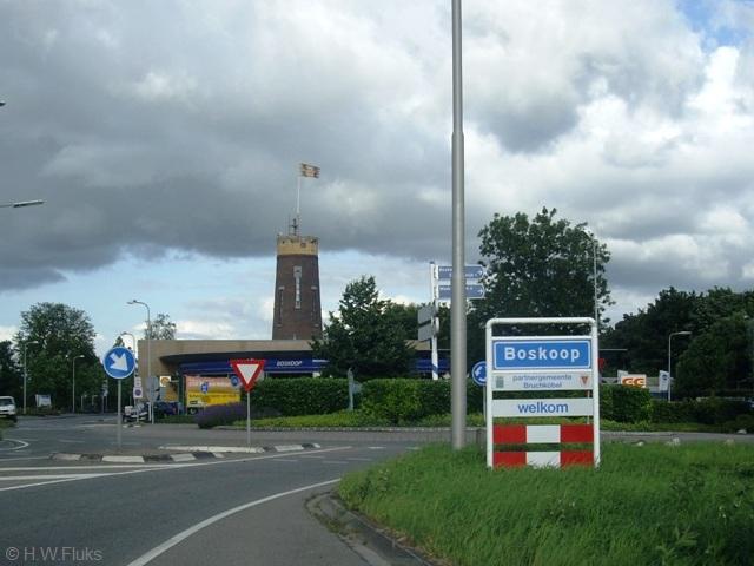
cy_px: 283
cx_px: 377
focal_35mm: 38
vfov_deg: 37.7
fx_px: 828
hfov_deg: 49.0
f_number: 2.8
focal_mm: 7.9
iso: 64
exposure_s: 1/640
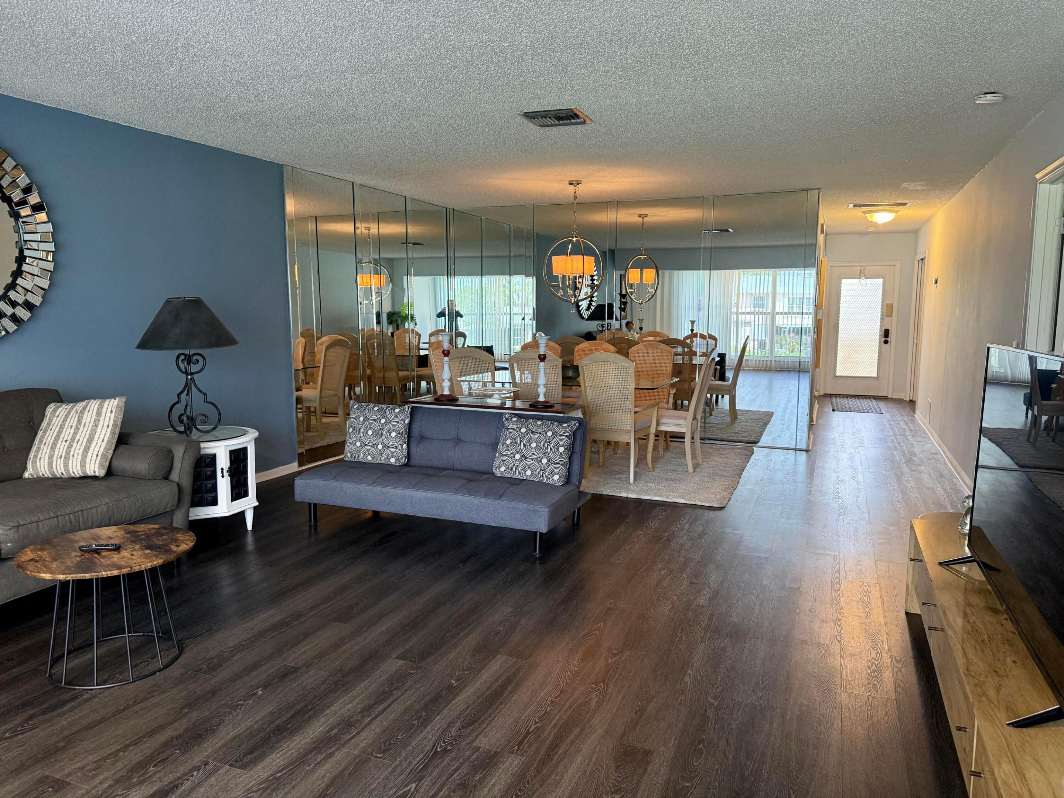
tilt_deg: -6.5
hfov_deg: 71.6
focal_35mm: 24
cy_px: 399
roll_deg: -0.2
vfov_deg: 56.8
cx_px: 532
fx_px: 738
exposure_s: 1/60
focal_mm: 6.76
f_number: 1.78
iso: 250
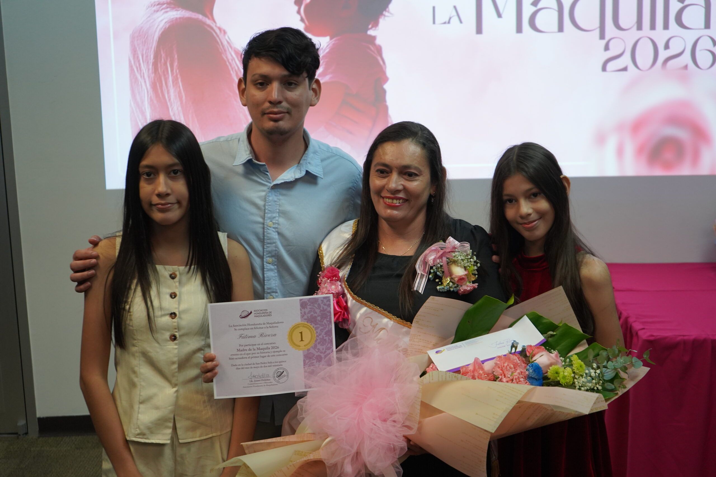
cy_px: 238
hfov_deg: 38.9
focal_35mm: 51
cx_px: 358
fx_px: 1014
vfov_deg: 26.5
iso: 2500
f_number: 4.5
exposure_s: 1/160
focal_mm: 51
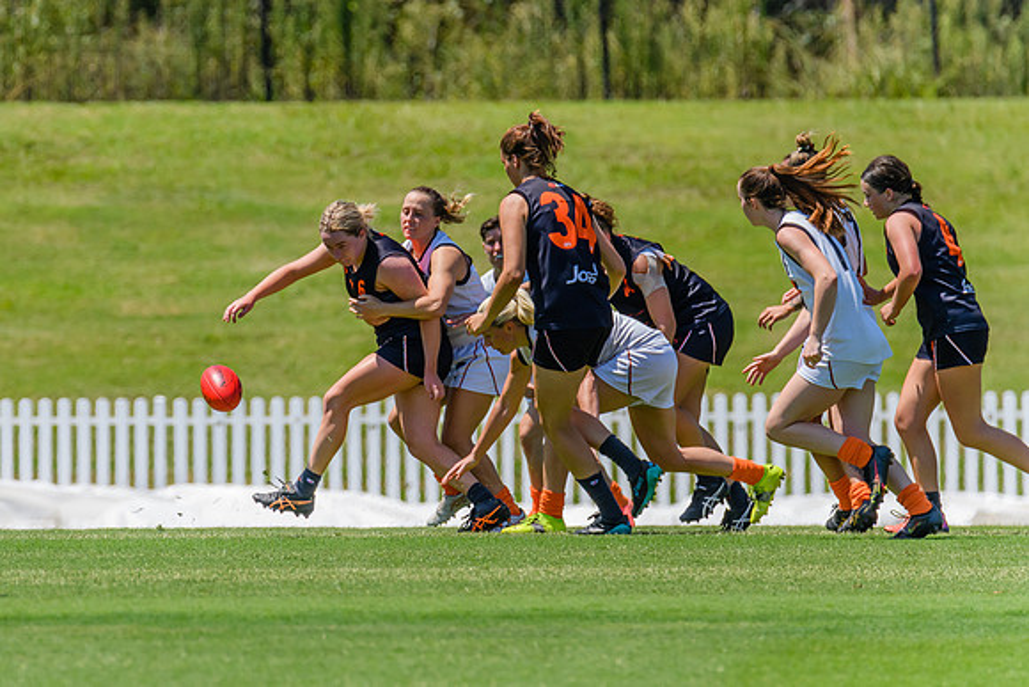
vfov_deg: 1.8
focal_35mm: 752
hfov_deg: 2.7
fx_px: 21511
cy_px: 283
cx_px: 332
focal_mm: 550
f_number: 9
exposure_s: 1/2000
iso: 800
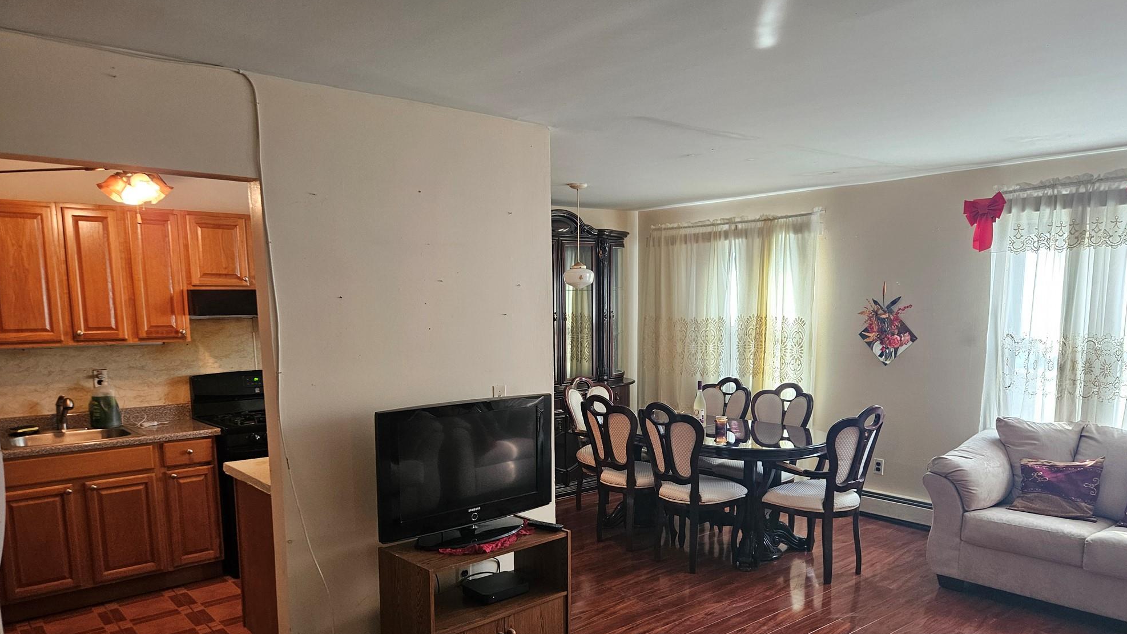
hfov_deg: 71.9
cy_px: 414
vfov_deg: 43.9
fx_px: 777
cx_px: 567
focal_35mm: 26
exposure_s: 1/120
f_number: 1.8
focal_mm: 5.4
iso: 400
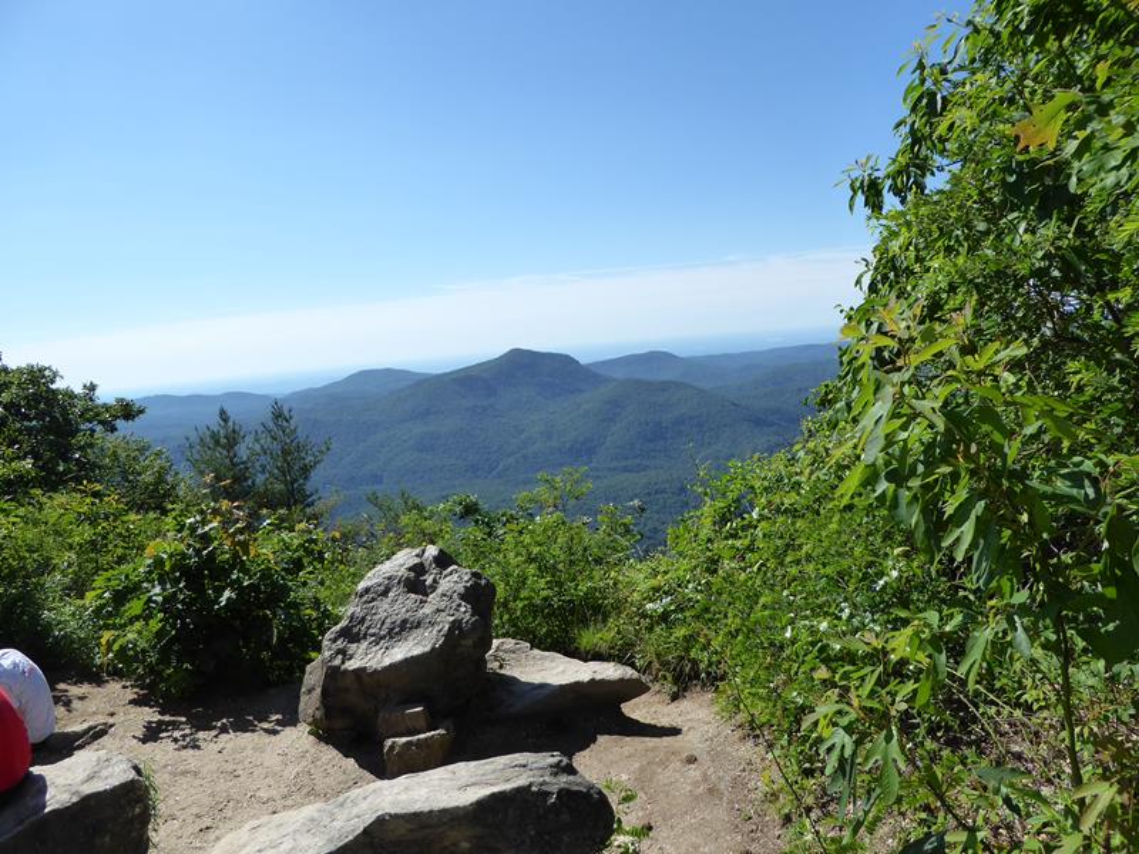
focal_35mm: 25
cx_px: 570
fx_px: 823
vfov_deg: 54.9
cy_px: 427
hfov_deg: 69.4
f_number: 3.3
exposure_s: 1/1300
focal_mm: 4.3
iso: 160
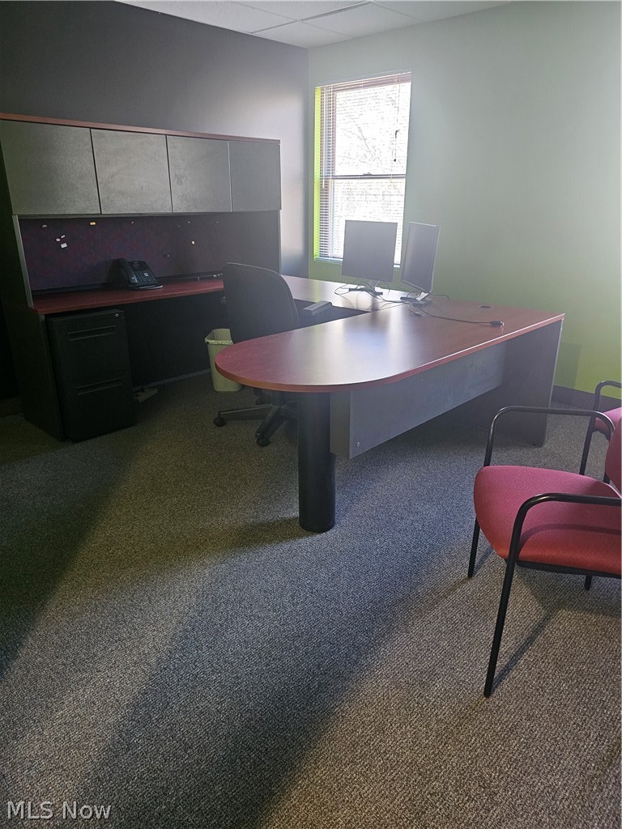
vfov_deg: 73.9
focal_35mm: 23
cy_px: 414
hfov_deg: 58.9
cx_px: 311
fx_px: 551
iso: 640
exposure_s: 1/30
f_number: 1.7
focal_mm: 6.3
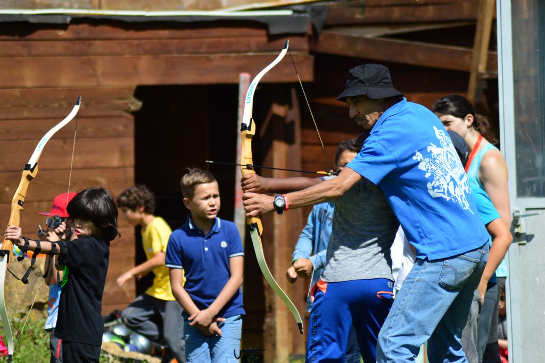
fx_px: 3403
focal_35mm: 225
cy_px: 182
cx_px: 272
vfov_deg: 6.1
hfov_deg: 9.2
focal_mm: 150
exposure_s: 1/640
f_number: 4.2
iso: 100
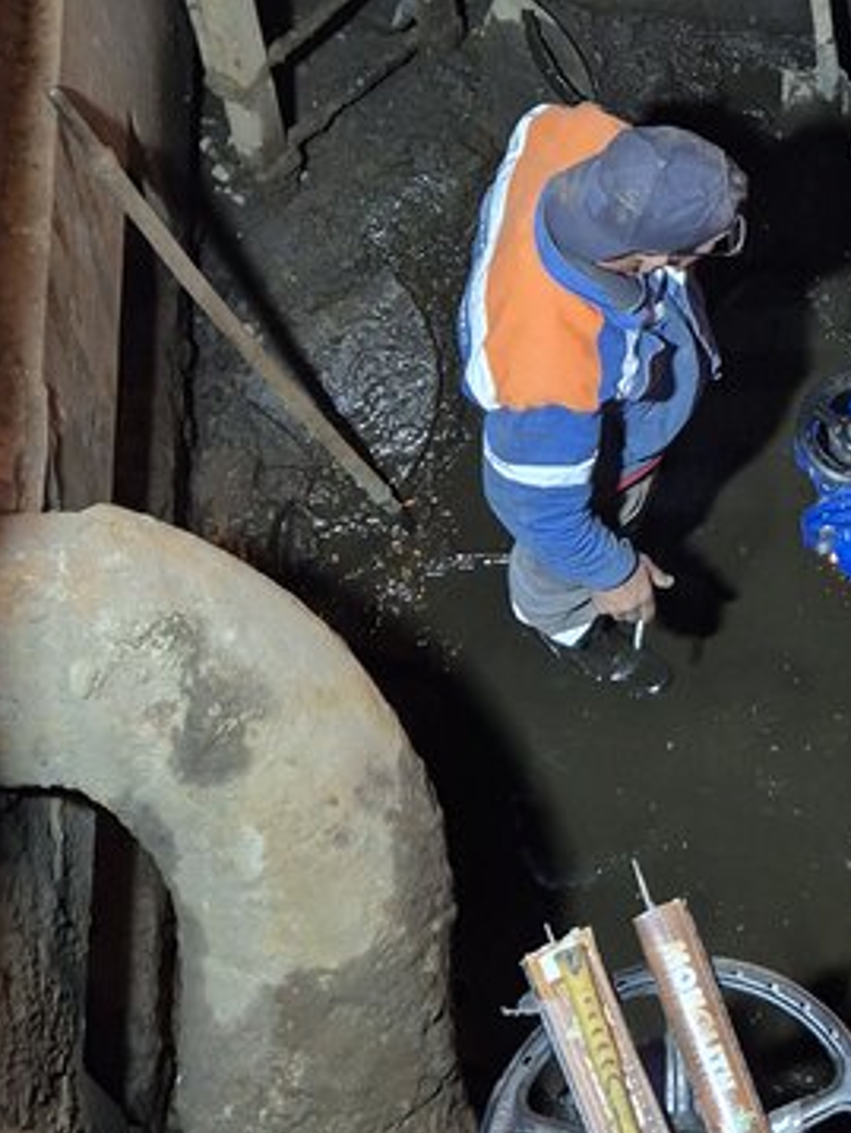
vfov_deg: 24.7
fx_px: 2521
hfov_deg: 18.2
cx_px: 1028
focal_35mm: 77
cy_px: 168
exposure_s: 1/32
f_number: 1.8
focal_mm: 5.4
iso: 250
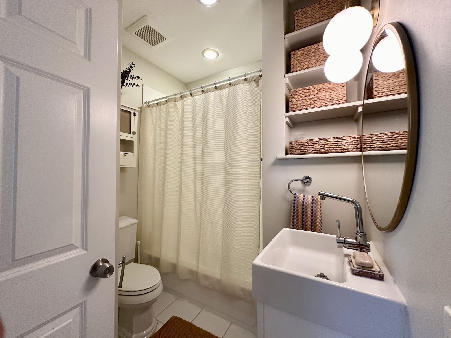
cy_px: 169
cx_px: 226
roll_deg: -0.5
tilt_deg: +1.4
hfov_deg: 102.1
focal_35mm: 14
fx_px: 182
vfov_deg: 85.7
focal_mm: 2.22
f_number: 2.2
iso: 320
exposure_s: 1/60
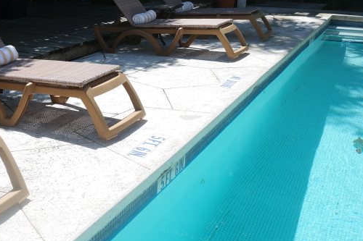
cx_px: 83
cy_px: 67
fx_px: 484
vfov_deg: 27.7
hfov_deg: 39.8
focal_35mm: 48
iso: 100
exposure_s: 1/180
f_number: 8
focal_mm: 20
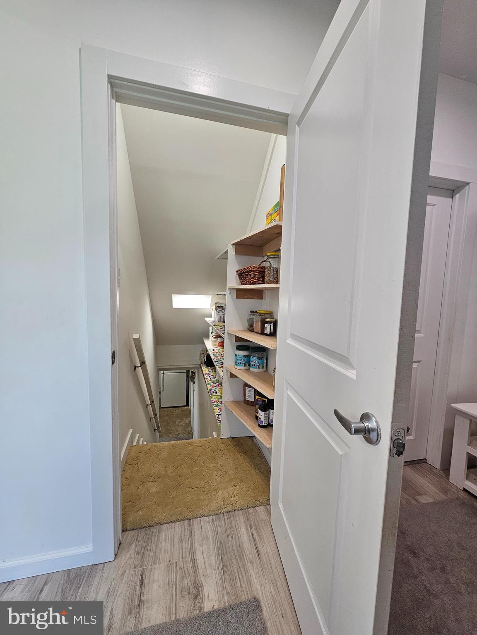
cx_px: 238
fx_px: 239
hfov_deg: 89.9
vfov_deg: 106.2
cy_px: 318
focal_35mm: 13
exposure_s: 1/60
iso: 80
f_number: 2.2
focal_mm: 2.2
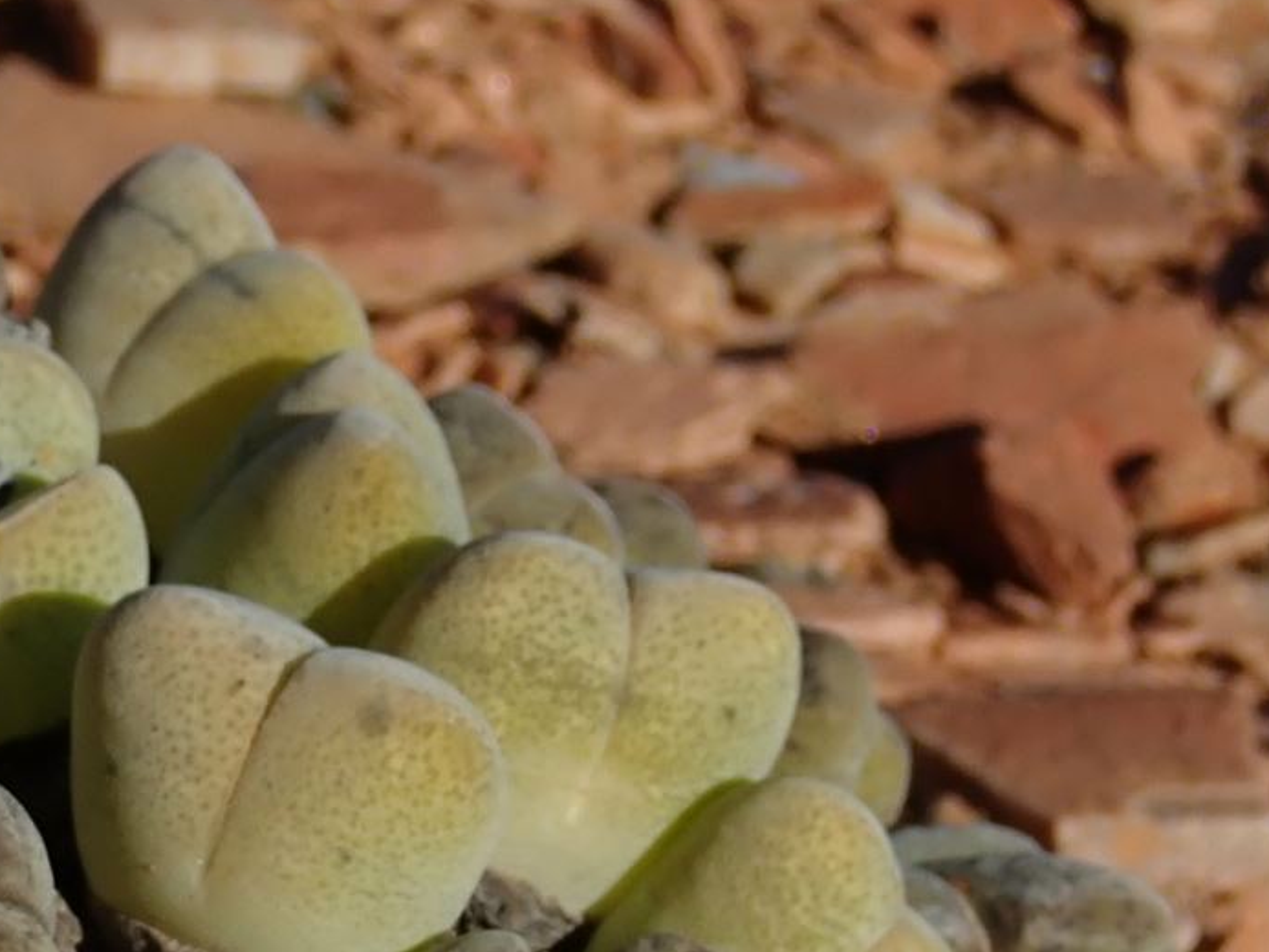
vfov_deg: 7.3
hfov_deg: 9.7
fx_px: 7406
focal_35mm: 202
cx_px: -187
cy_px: 1272
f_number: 5.6
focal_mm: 12.6
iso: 100
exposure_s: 1/640
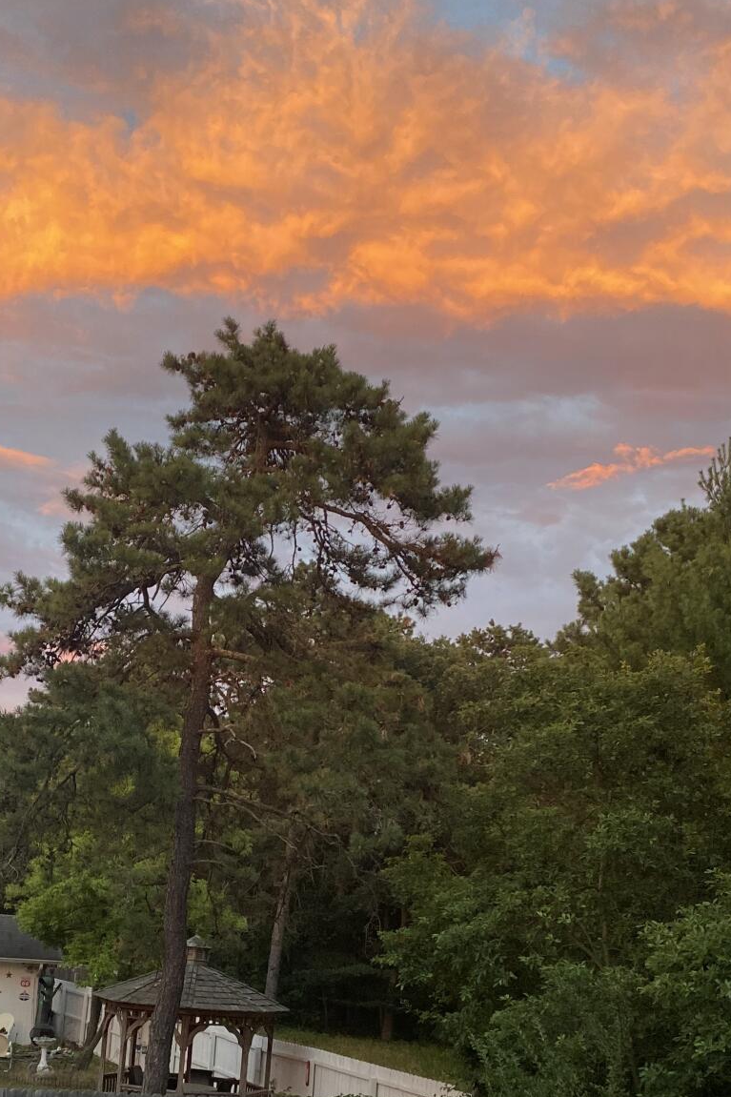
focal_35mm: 47
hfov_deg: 28.4
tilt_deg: +6.6
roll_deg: -4.3
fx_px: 1432
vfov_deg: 41.3
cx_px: 234
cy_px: 749
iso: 125
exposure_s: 1/72
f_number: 1.8
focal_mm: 4.25
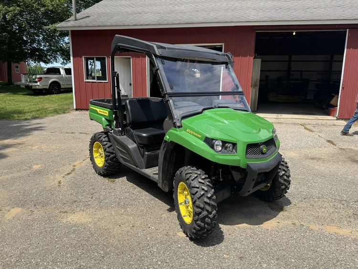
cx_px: 179
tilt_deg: -12.0
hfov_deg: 71.6
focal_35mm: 24
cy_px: 134
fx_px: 248
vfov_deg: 56.8
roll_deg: -1.4
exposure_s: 1/2331
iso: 80
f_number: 1.78
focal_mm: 6.76
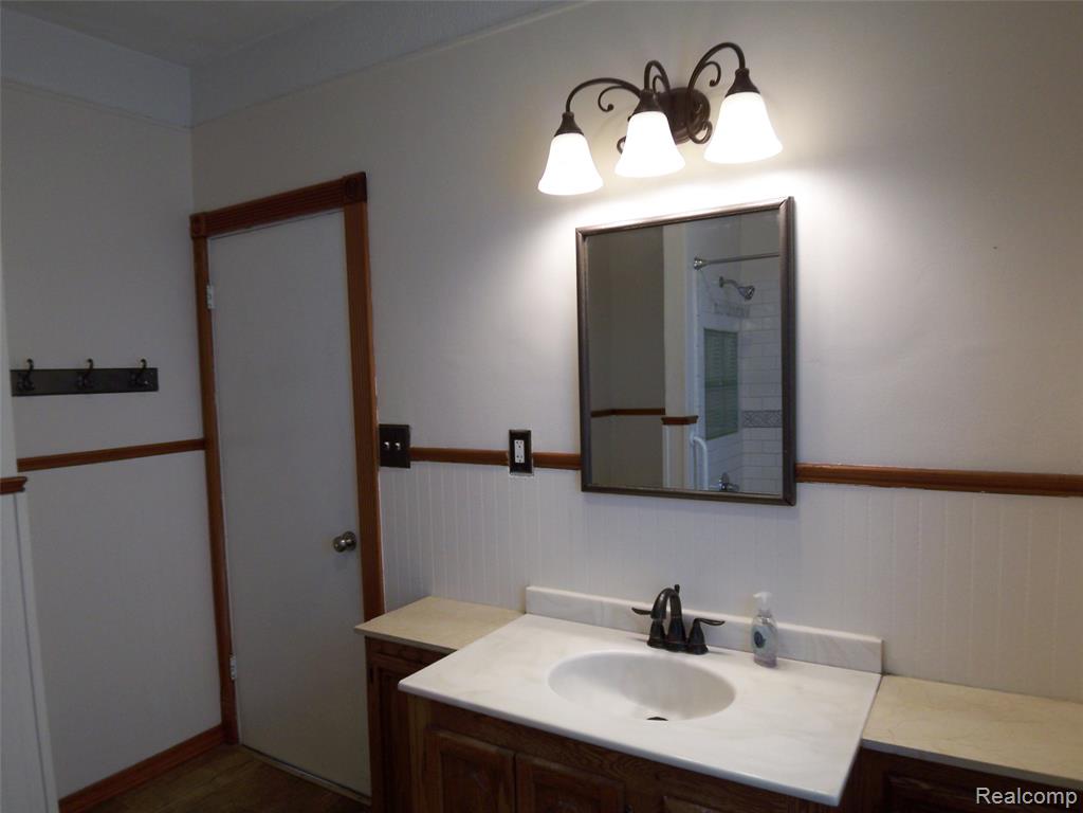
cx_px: 542
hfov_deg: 73.9
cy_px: 406
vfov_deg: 58.9
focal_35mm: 23
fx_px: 720
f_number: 2.8
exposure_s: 1/30
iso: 64
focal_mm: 3.8
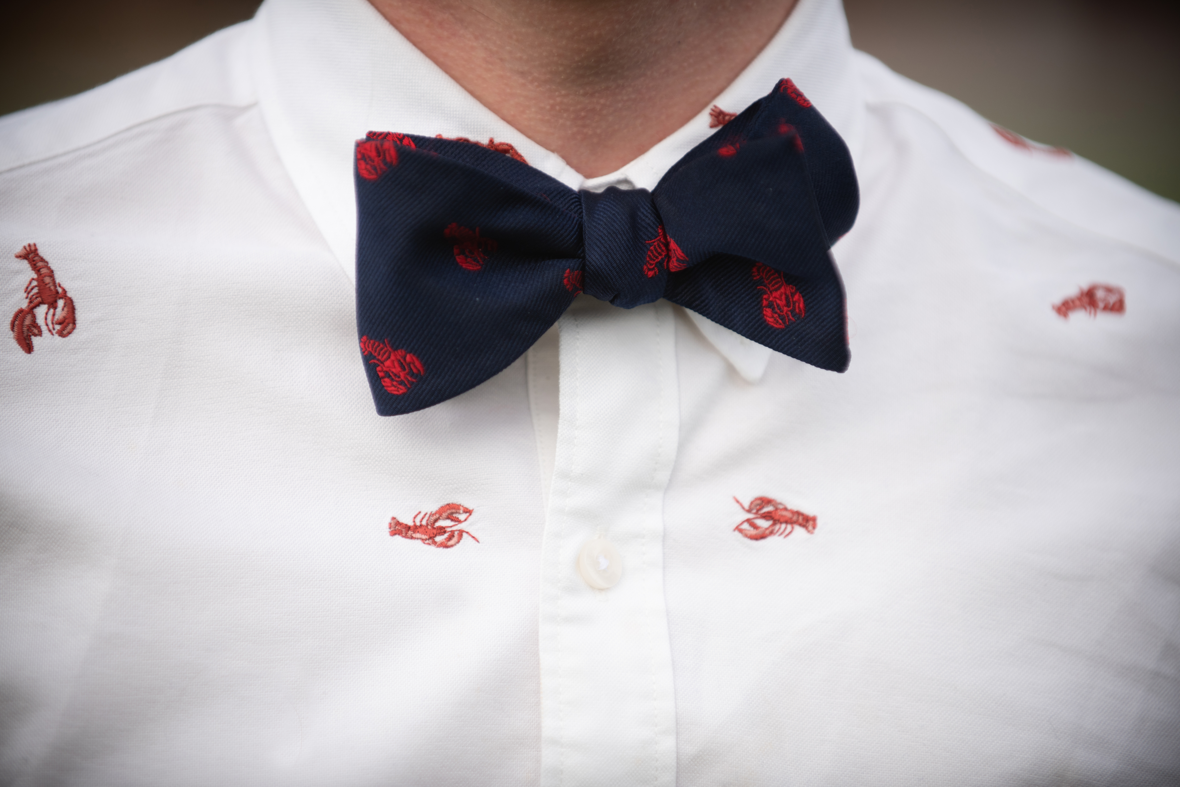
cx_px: 590
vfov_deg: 8.6
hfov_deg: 12.8
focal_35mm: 160
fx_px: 5246
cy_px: 394
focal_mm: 160
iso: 200
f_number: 3.5
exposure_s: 1/400
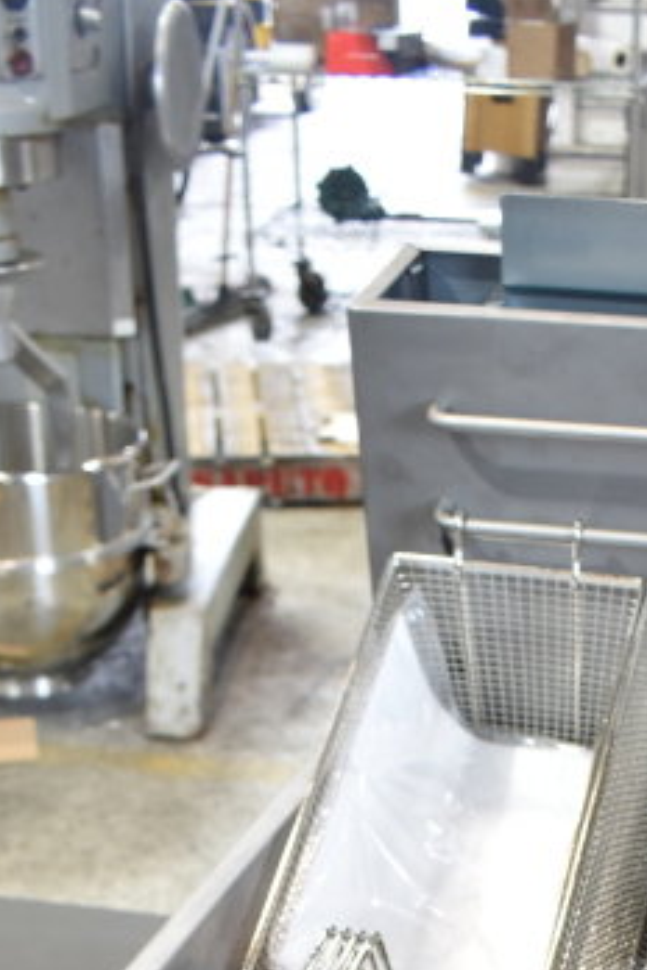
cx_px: 574
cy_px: 1180
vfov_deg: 25.4
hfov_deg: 18.9
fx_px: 1914
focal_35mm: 71
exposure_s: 1/30
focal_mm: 18
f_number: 3.5
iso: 280
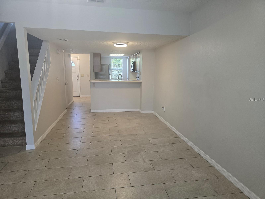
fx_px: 176
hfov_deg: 73.9
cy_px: 100
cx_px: 132
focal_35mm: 23
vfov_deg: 58.9
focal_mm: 6.3
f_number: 1.7
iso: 250
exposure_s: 1/120
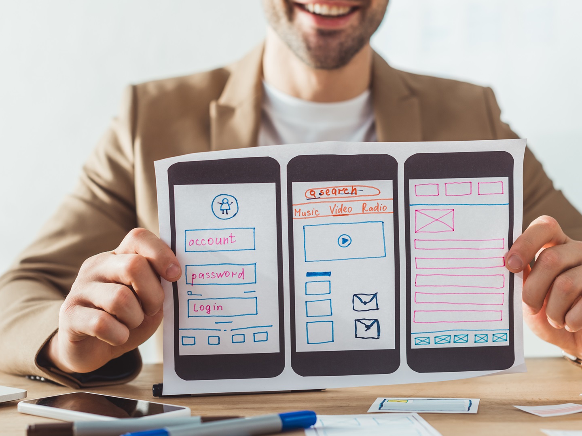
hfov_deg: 32.7
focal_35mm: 59
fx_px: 992
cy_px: 215
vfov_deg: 24.8
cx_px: 322
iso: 160
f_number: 3.5
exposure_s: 1/200
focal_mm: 50
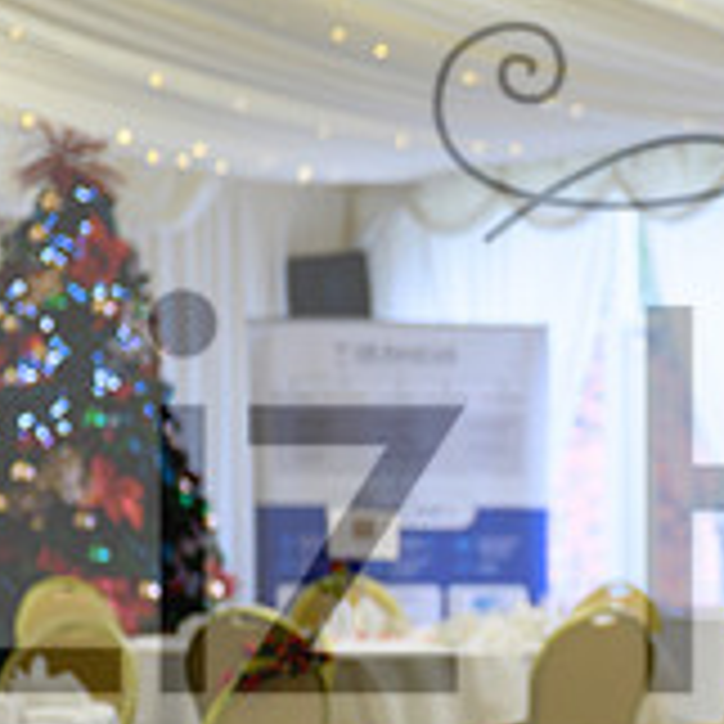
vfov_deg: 13.8
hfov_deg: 12.9
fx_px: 2958
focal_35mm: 125
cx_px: 1196
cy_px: 684
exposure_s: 1/160
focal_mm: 39
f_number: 2.8
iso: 1250
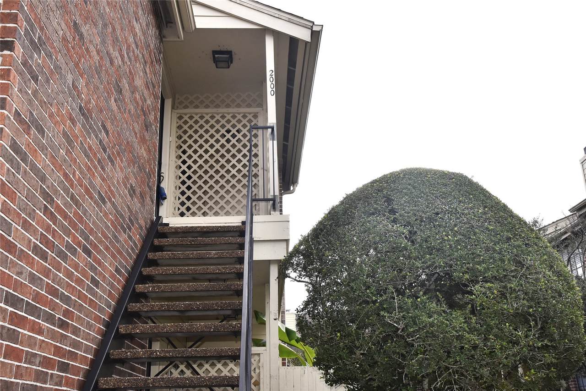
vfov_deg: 35.5
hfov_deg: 51.3
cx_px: 293
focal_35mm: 38
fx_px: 610
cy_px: 196
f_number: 11
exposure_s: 1/250
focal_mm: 25
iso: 640
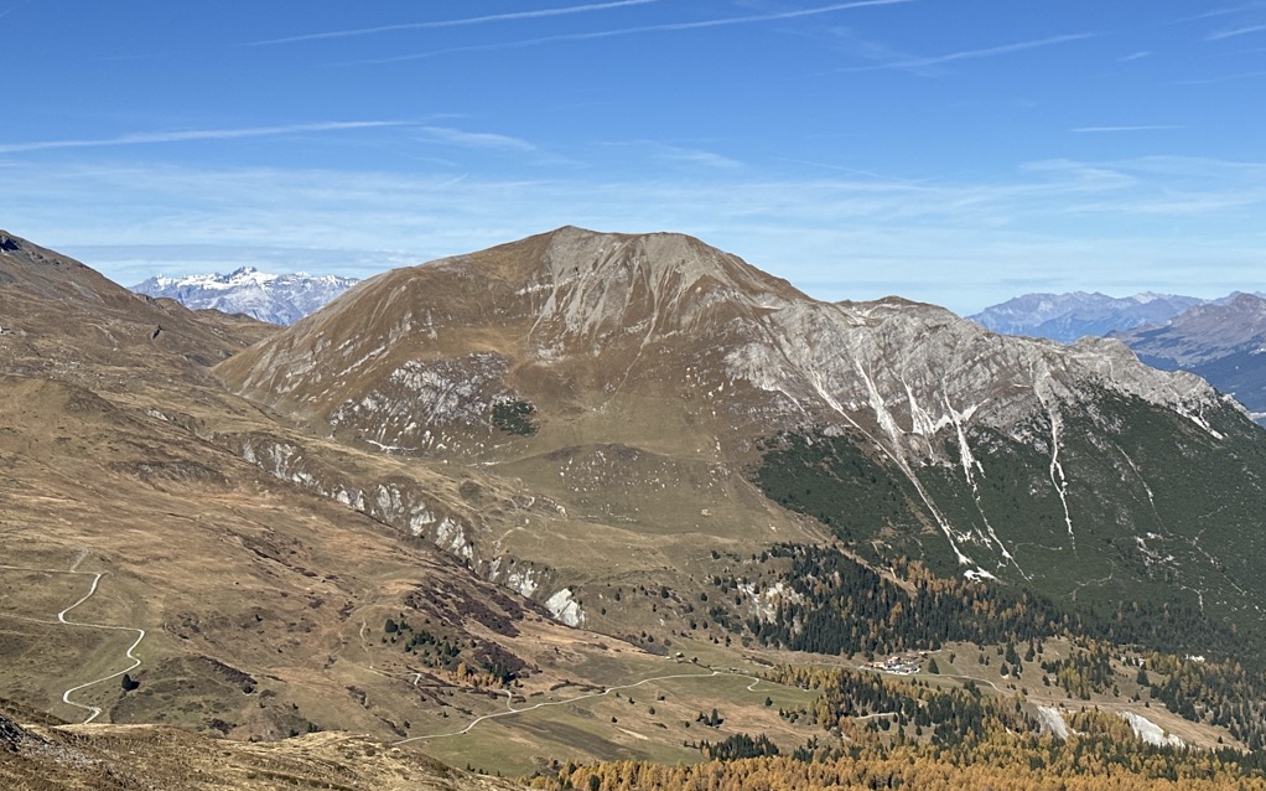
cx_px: 633
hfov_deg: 39.6
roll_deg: +0.4
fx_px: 1759
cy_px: 407
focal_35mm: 51
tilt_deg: -4.9
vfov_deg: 25.3
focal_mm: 6.86
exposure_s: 1/5882
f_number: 1.78
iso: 64
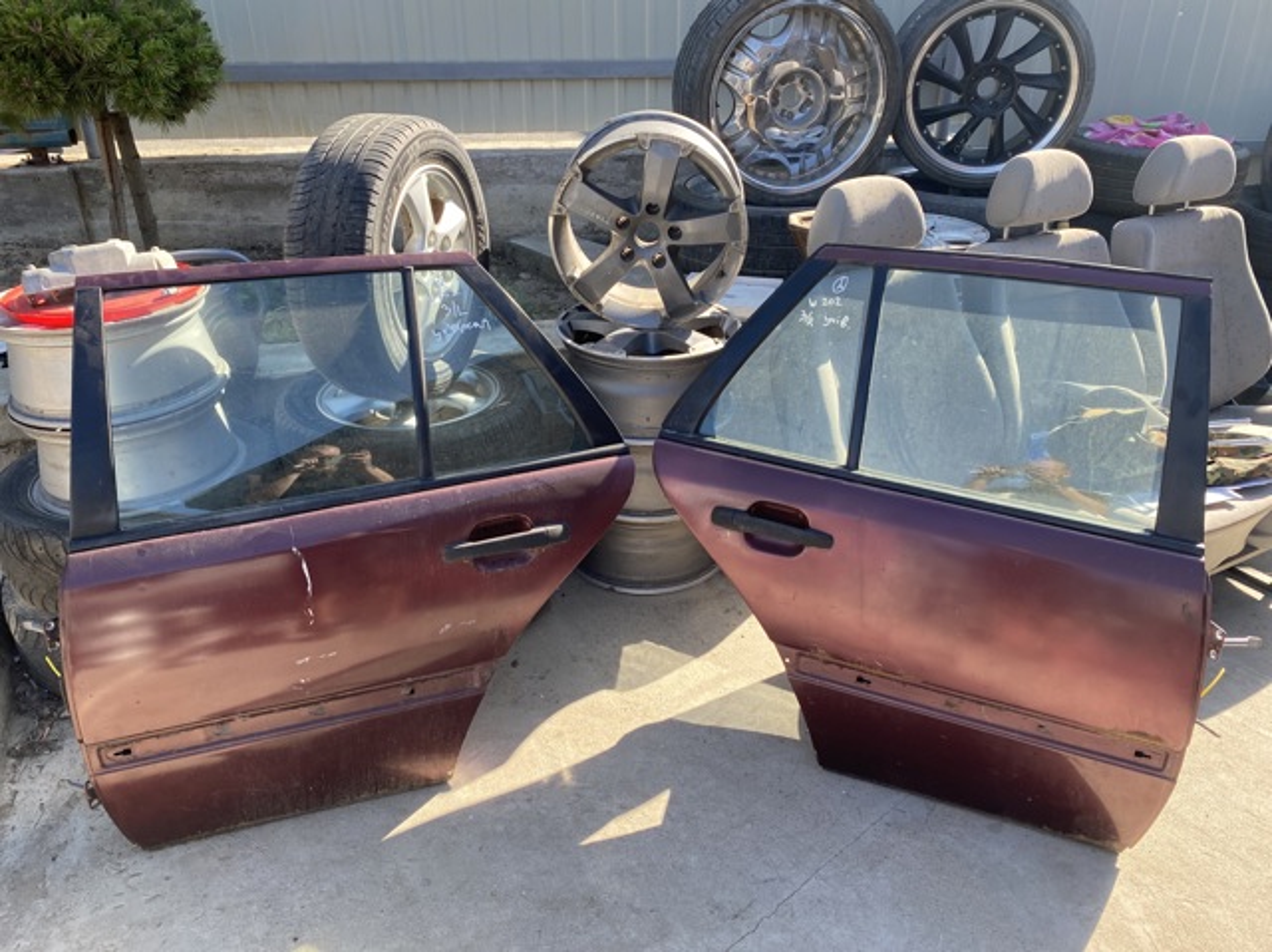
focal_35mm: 26
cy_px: 476
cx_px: 636
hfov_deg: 67.3
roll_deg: +0.3
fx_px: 955
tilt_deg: -28.1
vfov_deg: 53.0
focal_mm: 4.25
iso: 32
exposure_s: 1/342
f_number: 1.8
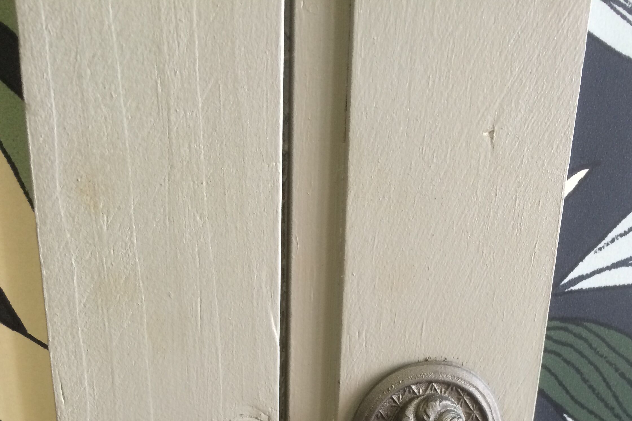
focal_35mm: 44
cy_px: 458
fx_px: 772
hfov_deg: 44.4
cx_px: 346
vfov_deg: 27.9
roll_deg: -1.5
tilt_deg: -23.9
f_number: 2.2
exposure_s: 1/33
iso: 160
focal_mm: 4.15
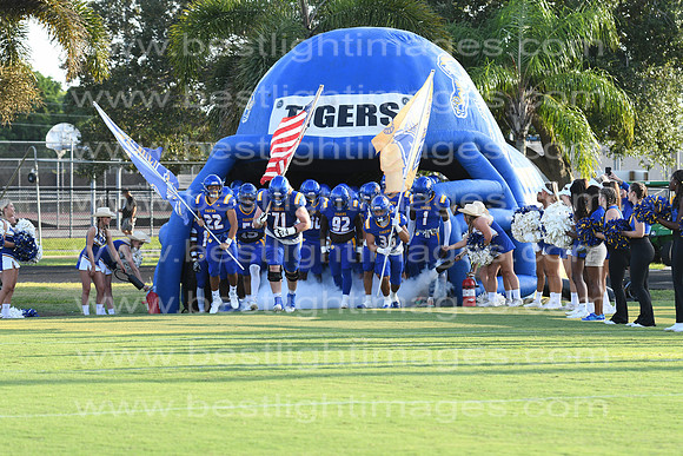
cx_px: 342
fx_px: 3302
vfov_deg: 7.9
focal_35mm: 174
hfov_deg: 11.8
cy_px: 228
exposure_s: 1/500
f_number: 5.6
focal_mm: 116
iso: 320
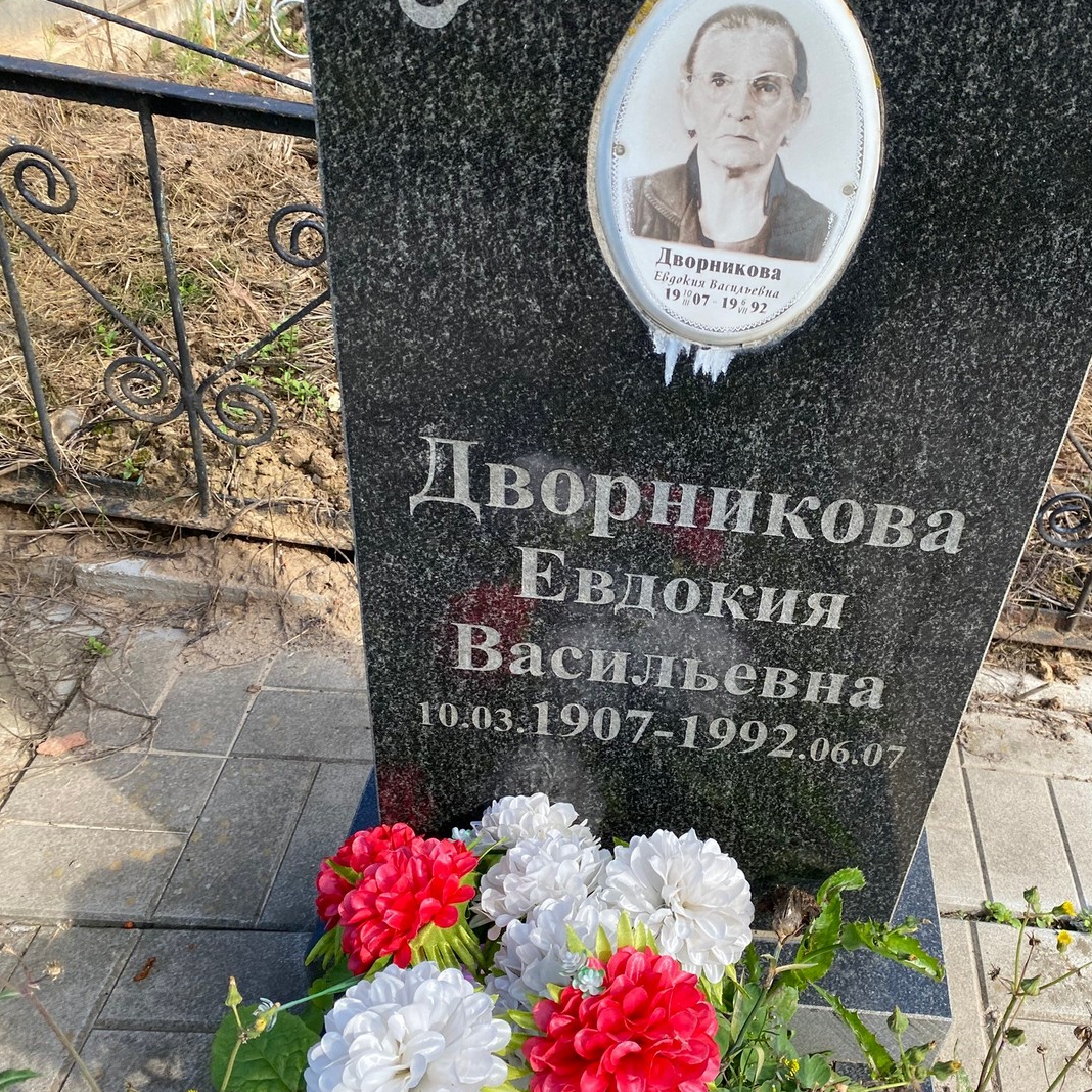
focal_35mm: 31
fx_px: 1106
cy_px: 547
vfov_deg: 52.5
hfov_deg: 51.8
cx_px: 701
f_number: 1.8
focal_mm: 4.25
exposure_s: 1/810
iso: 32
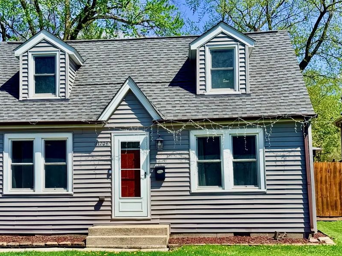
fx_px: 613
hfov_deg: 31.0
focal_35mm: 62
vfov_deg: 23.6
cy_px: 140
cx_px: 122
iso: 64
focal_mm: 6.76
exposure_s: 1/5208
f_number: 1.78
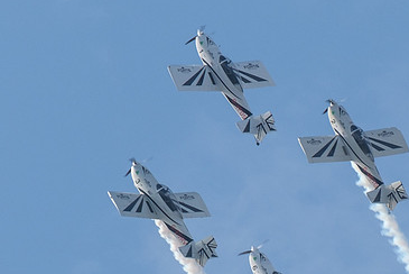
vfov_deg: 1.4
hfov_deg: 2.0
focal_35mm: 1009
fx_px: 11472
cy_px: 274
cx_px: 289
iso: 200
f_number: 10
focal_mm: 231
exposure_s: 1/800
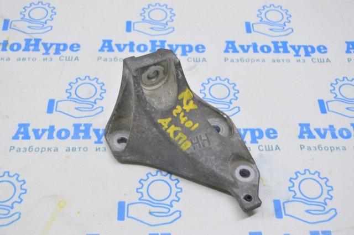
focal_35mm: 48
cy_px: 118
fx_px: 471
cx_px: 177
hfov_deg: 41.2
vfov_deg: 28.0
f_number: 5.6
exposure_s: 1/20
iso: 400
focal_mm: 32
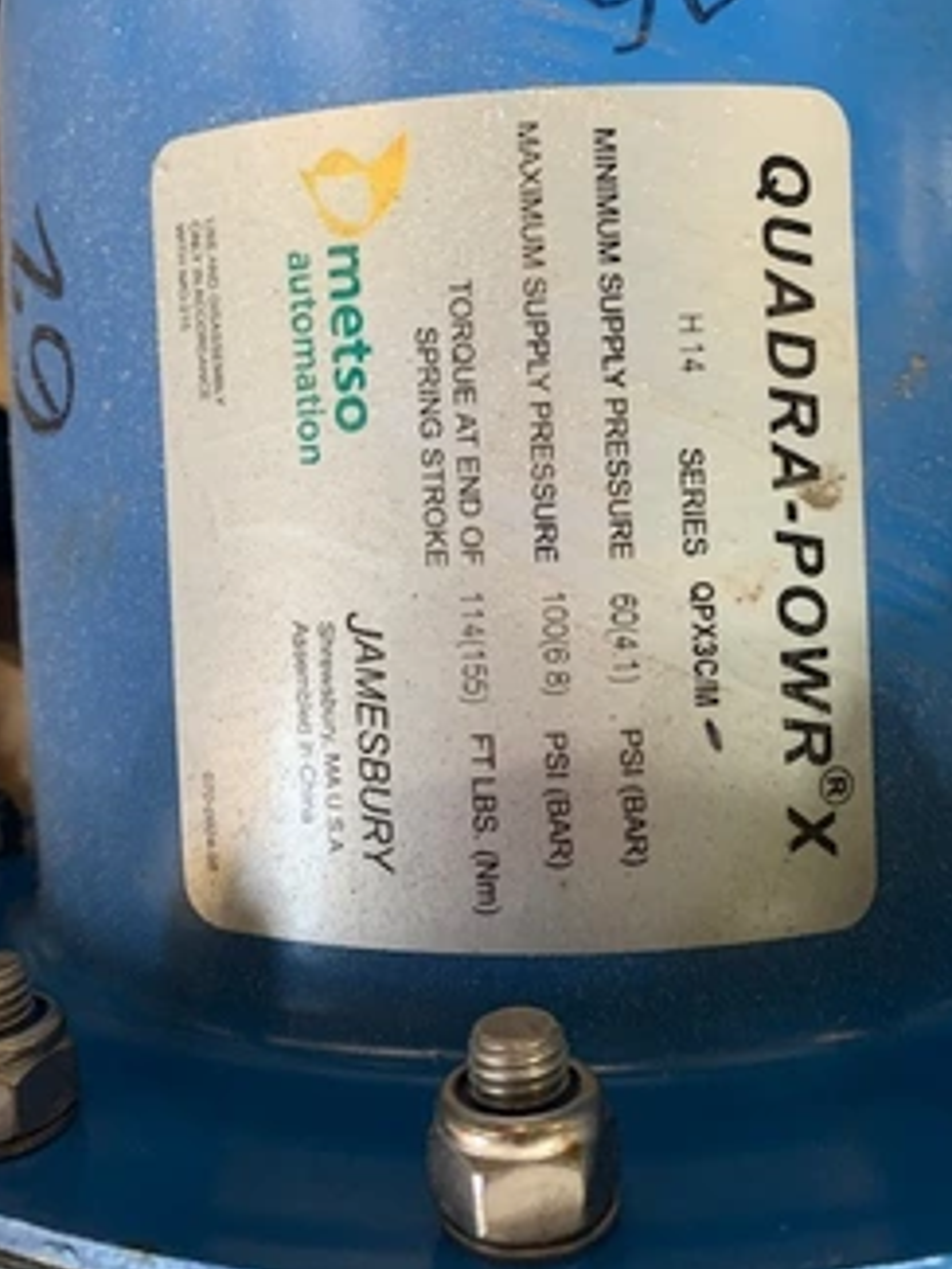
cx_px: 492
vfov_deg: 56.3
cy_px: 496
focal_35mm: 32
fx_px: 1173
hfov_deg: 44.2
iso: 200
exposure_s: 1/60
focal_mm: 4.25
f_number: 1.8
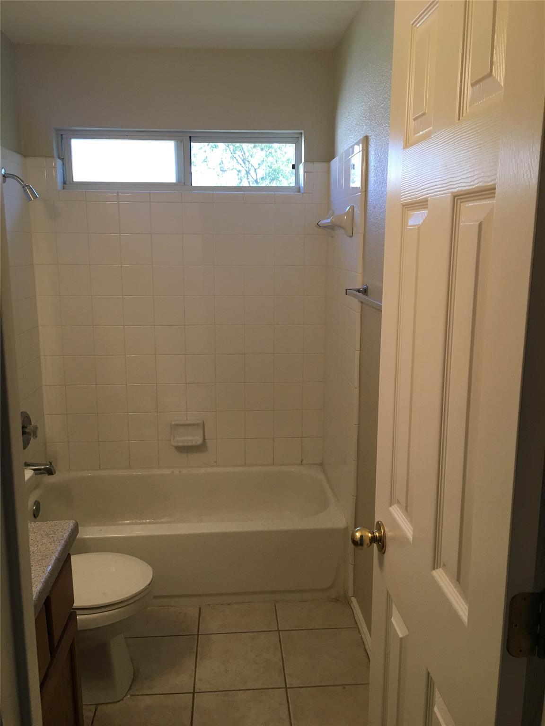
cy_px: 363
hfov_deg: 48.2
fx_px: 609
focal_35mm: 29
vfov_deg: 61.7
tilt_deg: -9.2
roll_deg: +0.4
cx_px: 272
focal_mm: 4.15
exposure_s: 1/33
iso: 50
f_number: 2.2
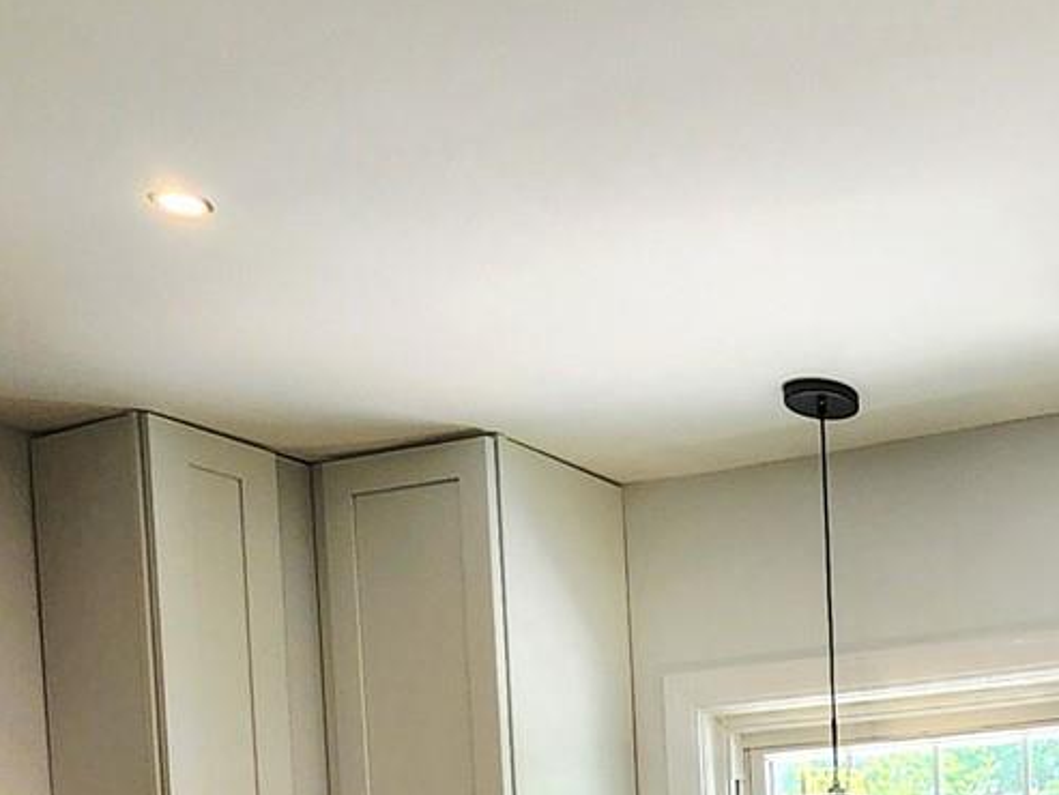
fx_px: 1652
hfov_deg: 28.5
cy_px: 1227
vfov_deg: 21.9
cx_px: 1405
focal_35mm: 54
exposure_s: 1/60.2
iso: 125
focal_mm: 2.2
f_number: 2.2
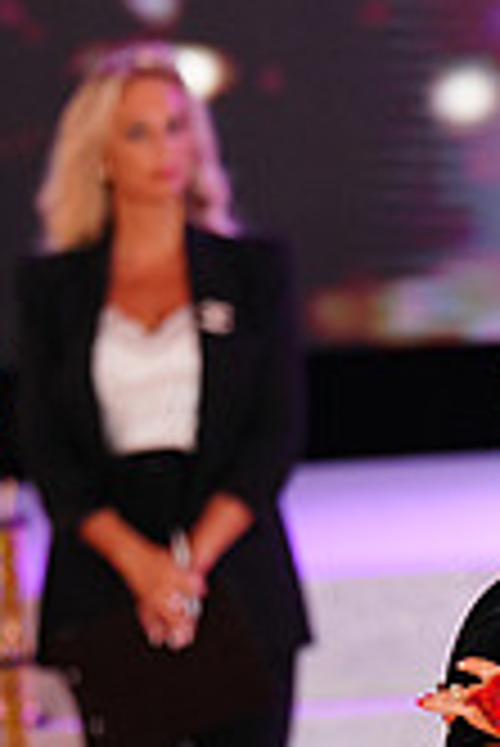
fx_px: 13637
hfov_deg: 2.1
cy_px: 1030
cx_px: 673
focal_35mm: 656
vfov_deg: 3.1
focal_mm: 188
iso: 2000
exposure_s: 1/160
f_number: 3.5
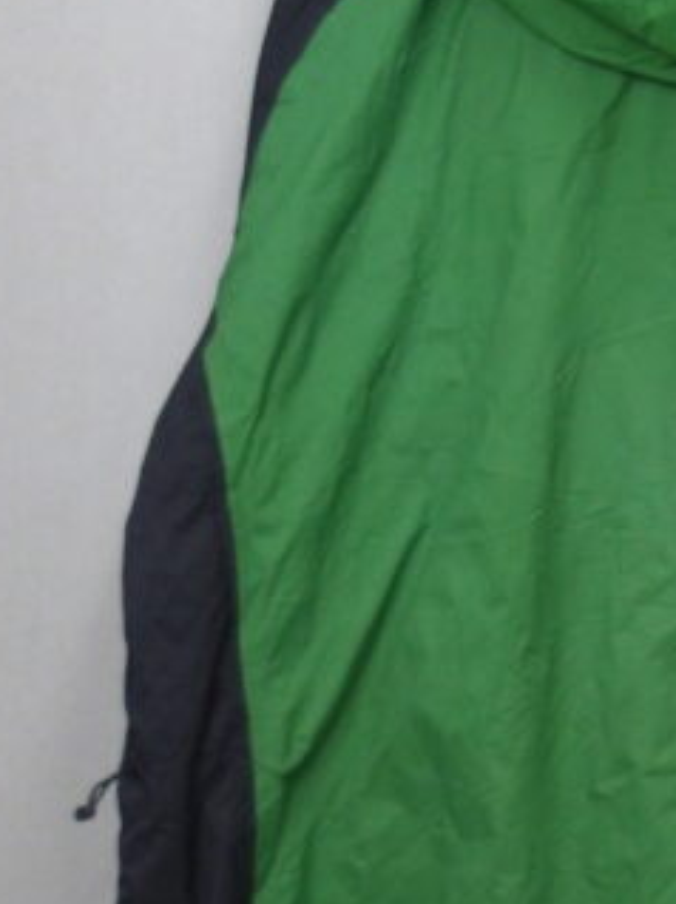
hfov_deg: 21.0
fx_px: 1773
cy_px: 392
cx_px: 633
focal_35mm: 68
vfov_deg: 28.6
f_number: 3
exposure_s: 1/60
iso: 450
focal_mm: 4.9
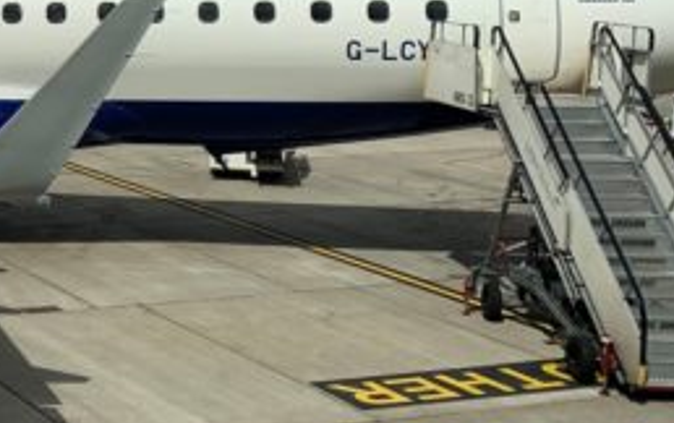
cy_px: 30
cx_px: -295
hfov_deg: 22.0
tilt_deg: -3.2
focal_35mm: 80
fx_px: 1471
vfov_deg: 16.1
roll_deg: -0.2
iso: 25
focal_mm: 4.25
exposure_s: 1/4274
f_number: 1.8
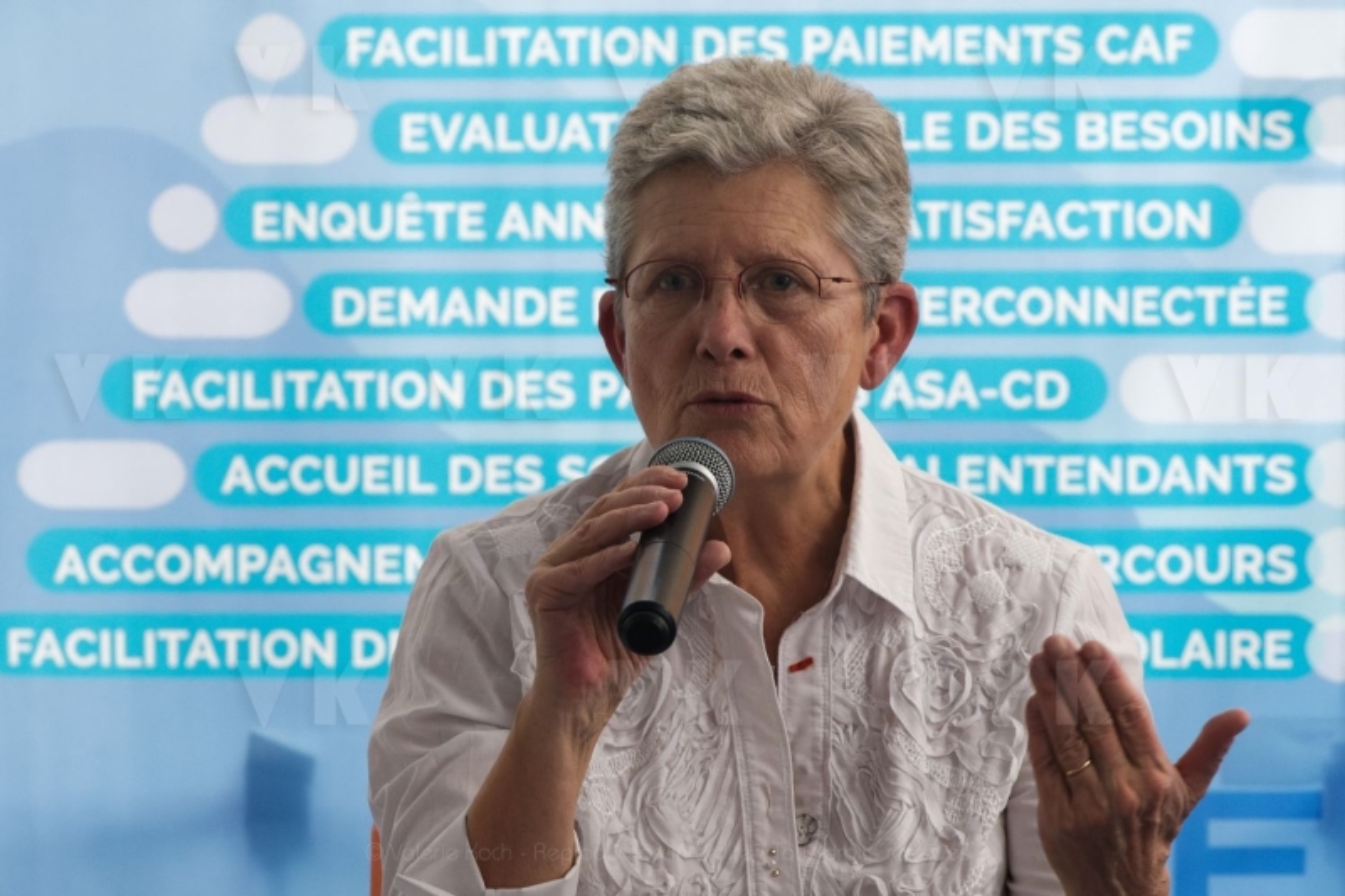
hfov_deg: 6.9
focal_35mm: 300
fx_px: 11205
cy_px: 448
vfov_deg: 4.6
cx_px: 672
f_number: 5.6
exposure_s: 1/250
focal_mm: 200
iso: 2000
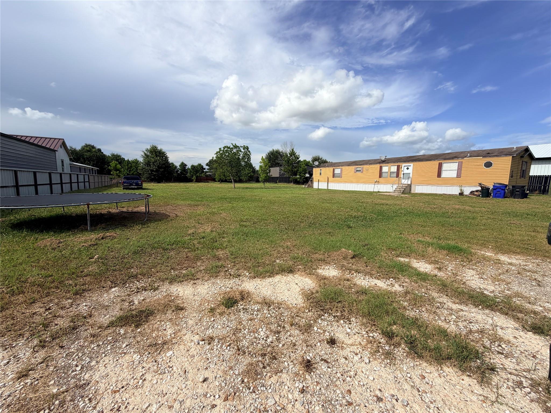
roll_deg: -0.6
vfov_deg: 85.7
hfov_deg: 102.1
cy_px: 206
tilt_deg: -7.2
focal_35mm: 14
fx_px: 223
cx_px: 276
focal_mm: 2.22
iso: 20
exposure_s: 1/1189
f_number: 2.2
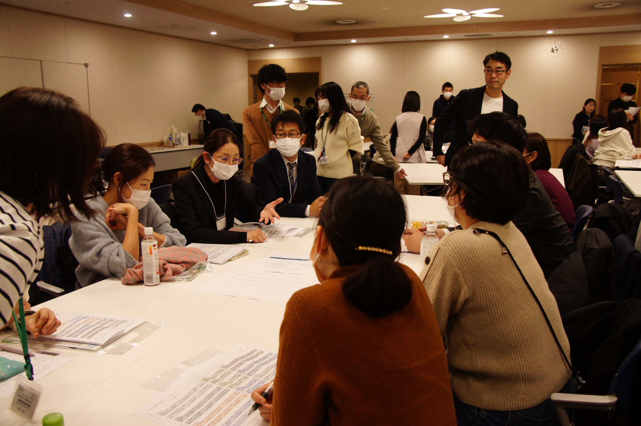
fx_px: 534
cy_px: 213
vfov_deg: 43.6
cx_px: 320
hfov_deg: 62.0
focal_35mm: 30
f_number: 4
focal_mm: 20
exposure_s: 1/160
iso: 800
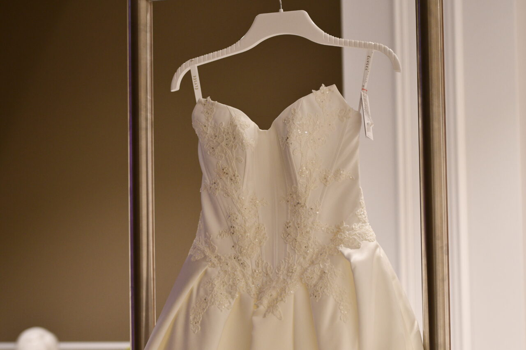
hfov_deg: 19.5
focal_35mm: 105
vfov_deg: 13.0
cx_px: 263
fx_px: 1534
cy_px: 175
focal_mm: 70
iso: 800
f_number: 2.8
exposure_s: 1/160
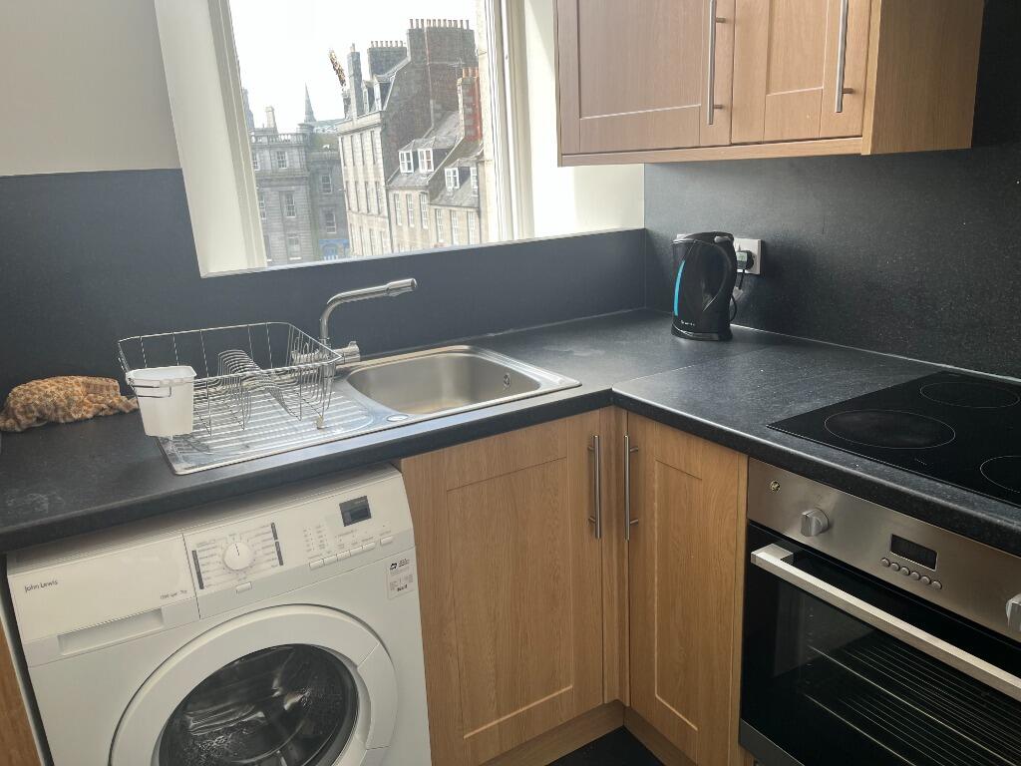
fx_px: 767
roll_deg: +2.7
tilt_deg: -17.4
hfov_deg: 67.3
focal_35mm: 26
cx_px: 510
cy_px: 383
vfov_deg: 53.1
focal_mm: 5.1
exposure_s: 1/220
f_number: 1.6
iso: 40
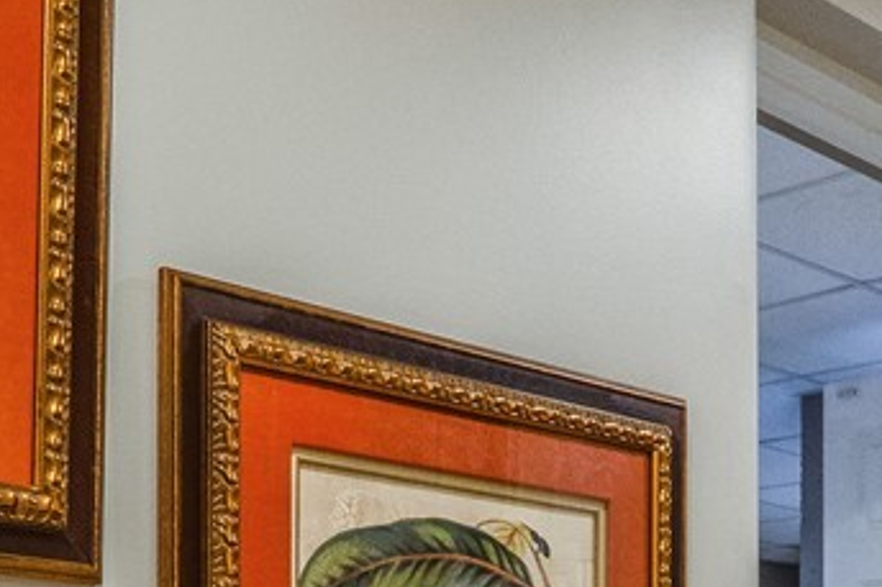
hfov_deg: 28.9
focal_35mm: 69
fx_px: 1690
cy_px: 860
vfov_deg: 17.8
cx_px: 636
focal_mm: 14
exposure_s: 1/13
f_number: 6.3
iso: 1000
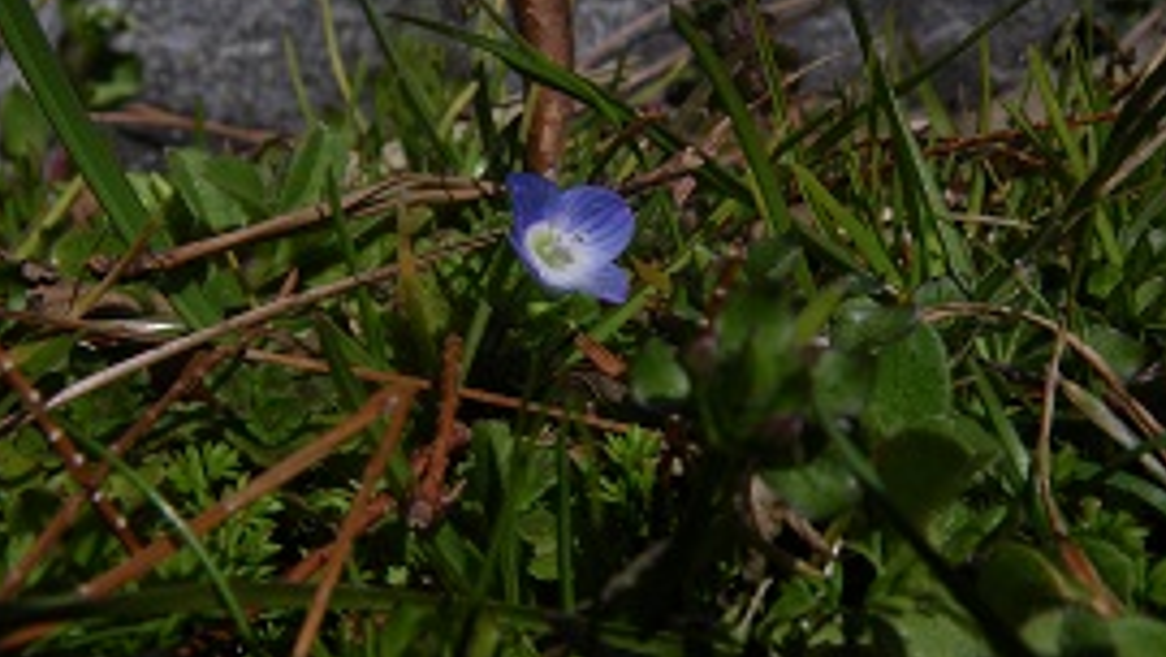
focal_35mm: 48
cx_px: 605
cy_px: 298
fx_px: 1484
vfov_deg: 24.9
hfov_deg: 42.9
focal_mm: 6.1
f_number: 4.6
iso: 50
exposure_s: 1/800
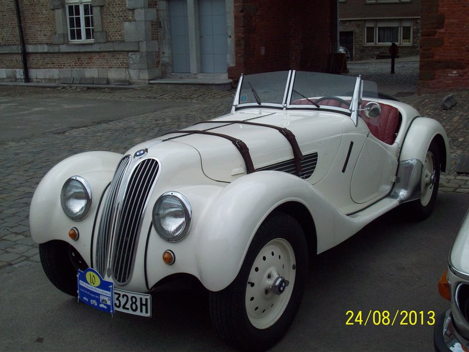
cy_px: 176
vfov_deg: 31.5
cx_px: 234
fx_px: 623
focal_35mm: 46
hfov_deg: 41.2
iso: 80
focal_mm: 7.6
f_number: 6.3
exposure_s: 1/237
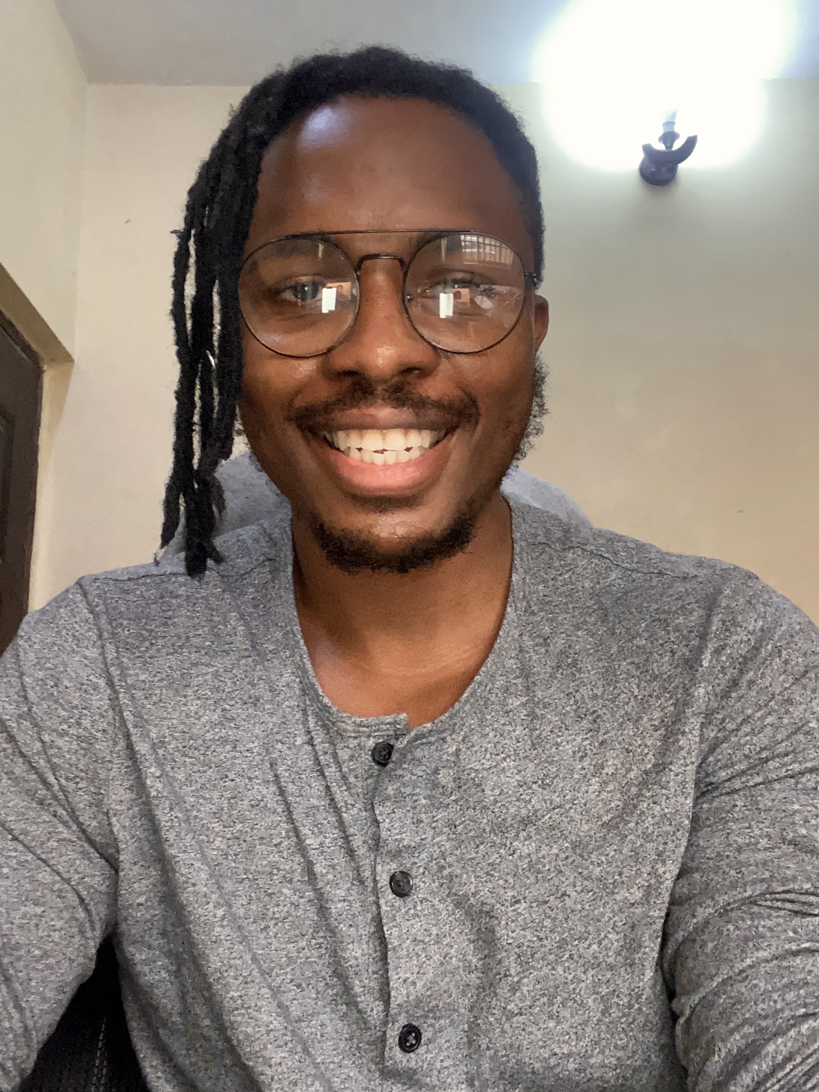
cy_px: 549
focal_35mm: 31
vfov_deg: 58.4
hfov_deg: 45.4
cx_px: 398
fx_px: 978
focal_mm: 2.71
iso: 640
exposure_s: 1/25
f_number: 2.2
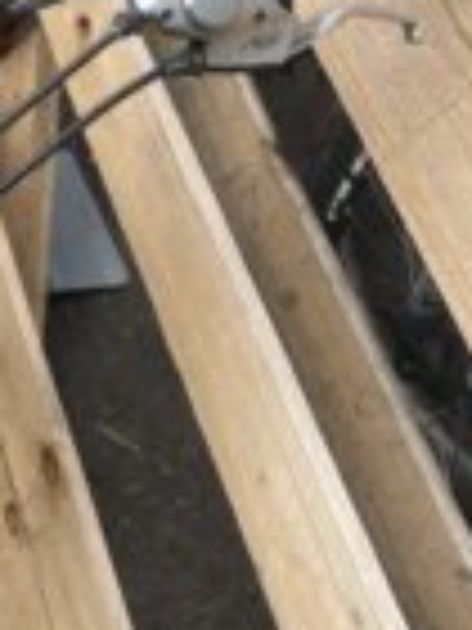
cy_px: 32
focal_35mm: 67
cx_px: -81
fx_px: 1218
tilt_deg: -51.8
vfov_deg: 27.6
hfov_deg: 20.6
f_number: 1.6
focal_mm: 4.2
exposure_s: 1/1261
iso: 32
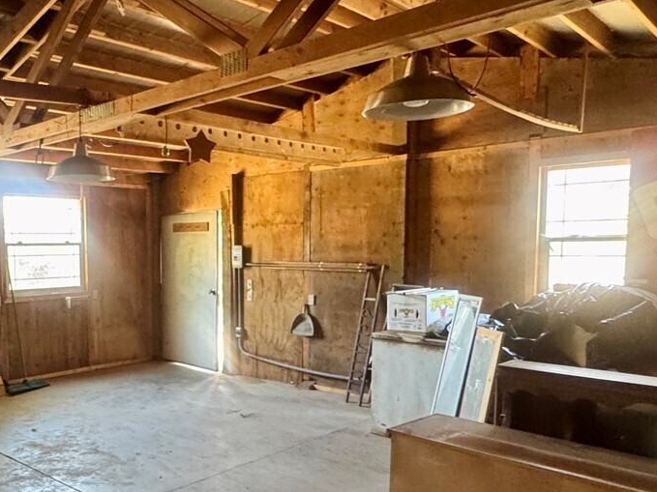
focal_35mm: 33
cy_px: 301
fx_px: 626
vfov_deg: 42.7
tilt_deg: -5.3
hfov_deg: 52.2
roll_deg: +1.3
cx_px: 142
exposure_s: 1/60
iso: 640
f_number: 2.2
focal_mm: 2.22
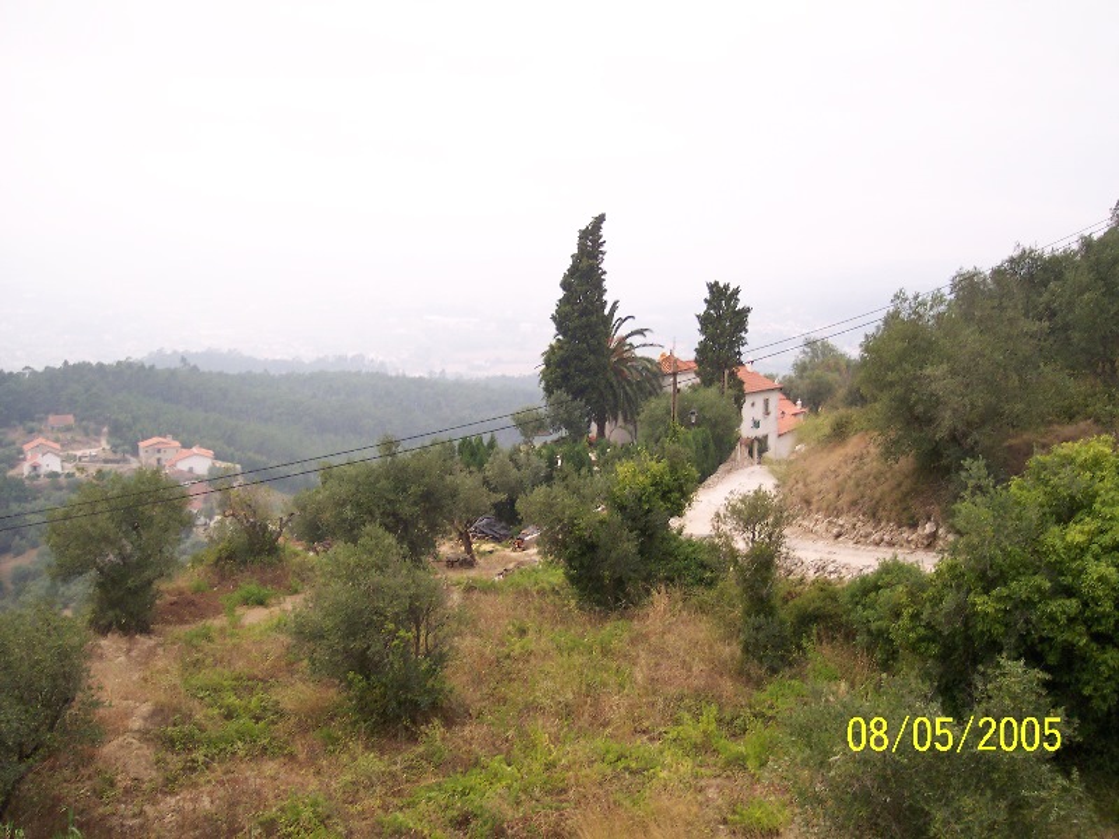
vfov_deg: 37.7
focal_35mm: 38
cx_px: 560
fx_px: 1228
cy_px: 420
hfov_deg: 49.0
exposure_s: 1/45
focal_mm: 8
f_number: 2.8
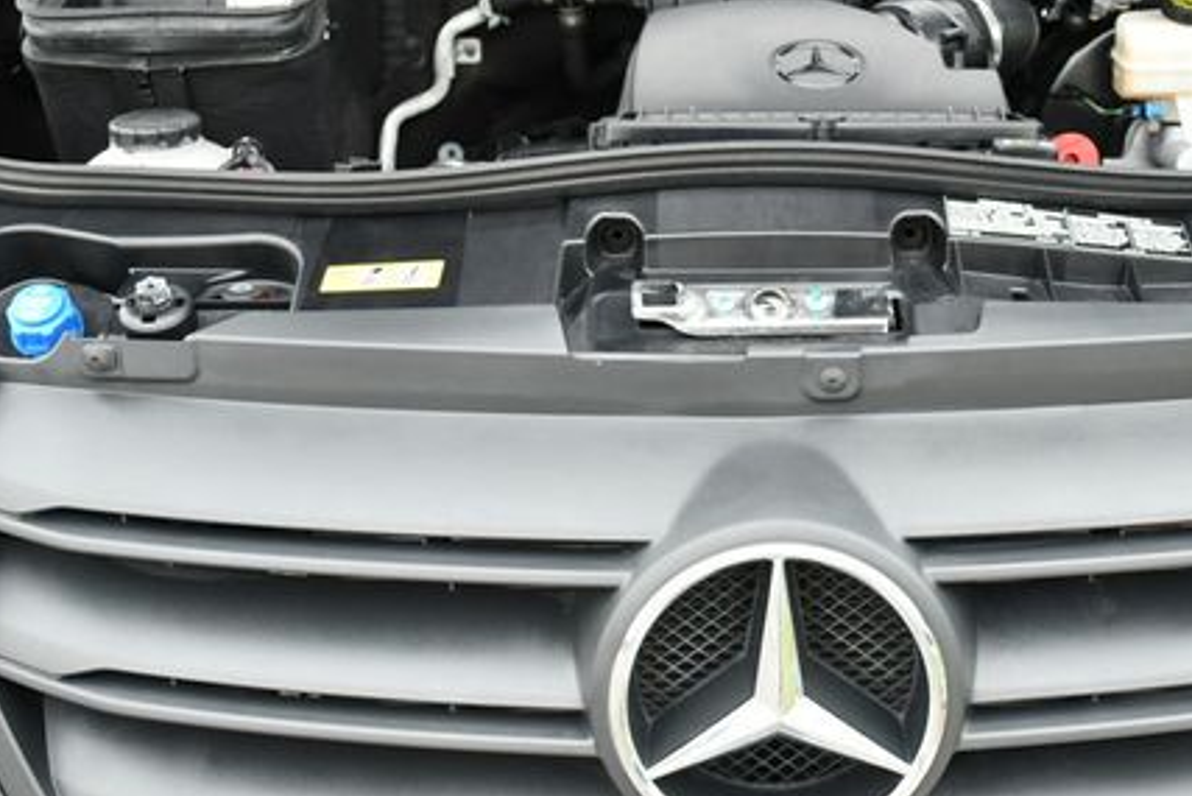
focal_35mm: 54
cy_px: 302
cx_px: 731
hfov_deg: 36.7
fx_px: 1789
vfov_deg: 25.0
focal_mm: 18
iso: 500
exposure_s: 1/250
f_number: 3.5
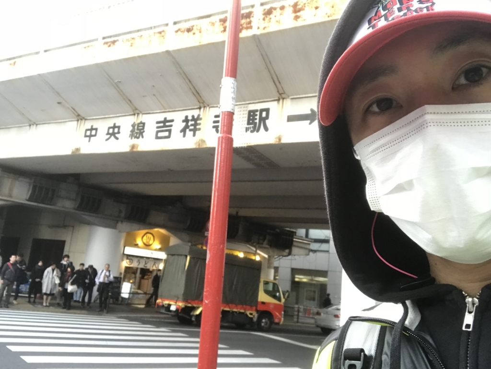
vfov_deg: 44.2
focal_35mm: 32
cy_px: 184
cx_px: 246
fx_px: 454
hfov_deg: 56.8
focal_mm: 2.87
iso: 25
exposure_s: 1/30
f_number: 2.2
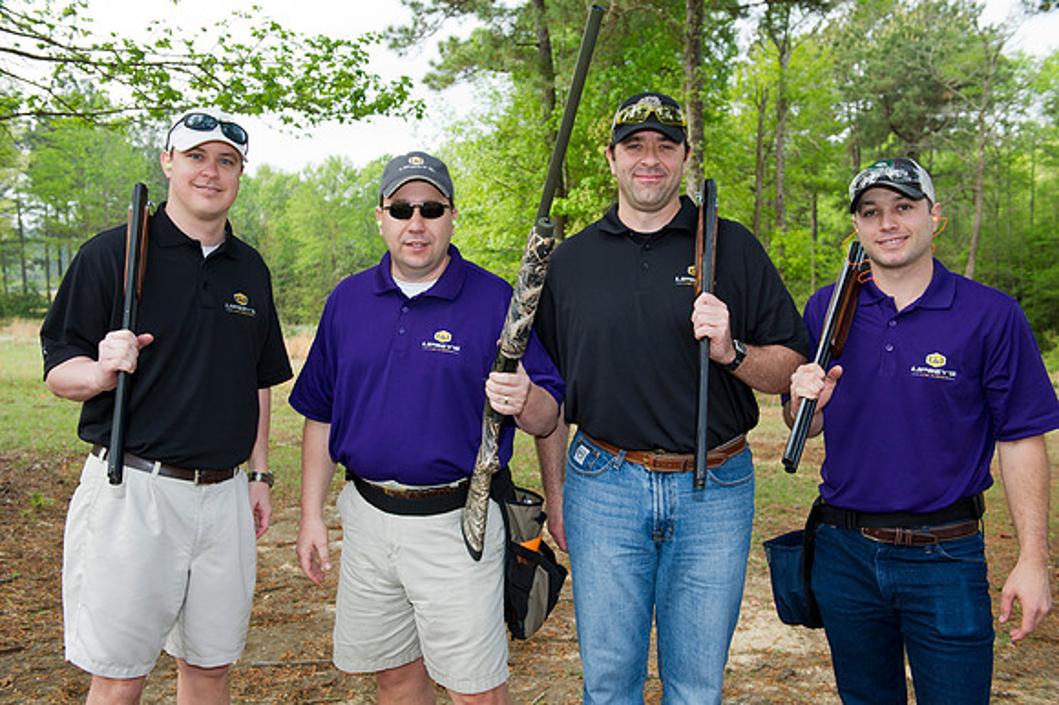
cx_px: 530
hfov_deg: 54.5
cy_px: 352
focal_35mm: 35
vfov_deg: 37.8
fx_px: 1029
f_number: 5.6
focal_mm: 35
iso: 320
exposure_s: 1/250
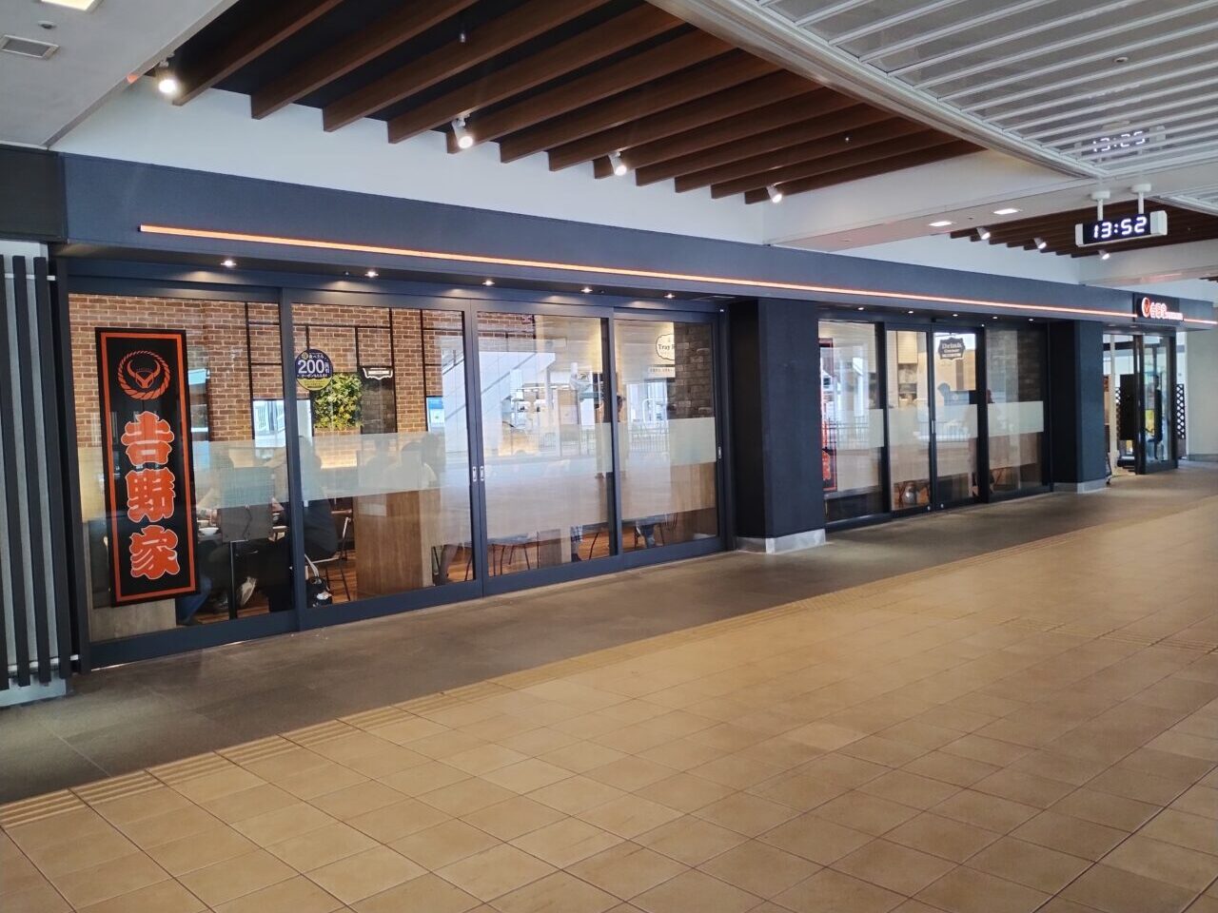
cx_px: 609
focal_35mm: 28
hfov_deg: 63.4
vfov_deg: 49.7
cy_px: 456
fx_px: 985
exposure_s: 1/33.3
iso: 747
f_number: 1.8
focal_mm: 4.27
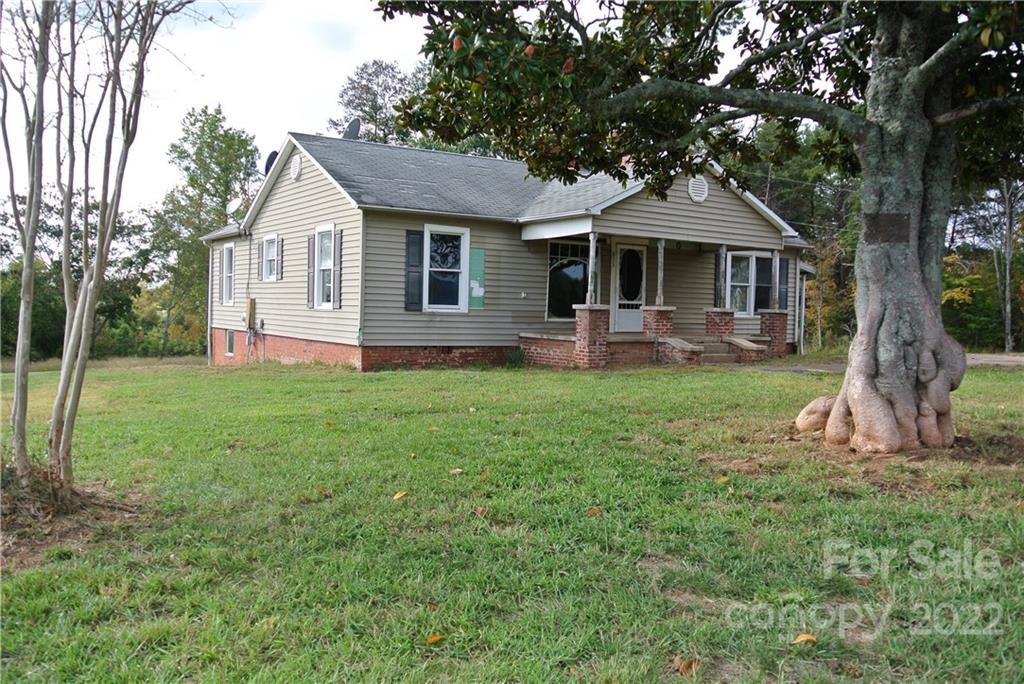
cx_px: 512
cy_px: 342
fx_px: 854
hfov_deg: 61.9
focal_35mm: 30
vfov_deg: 43.7
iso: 100
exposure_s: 1/250
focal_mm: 11.4
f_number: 4
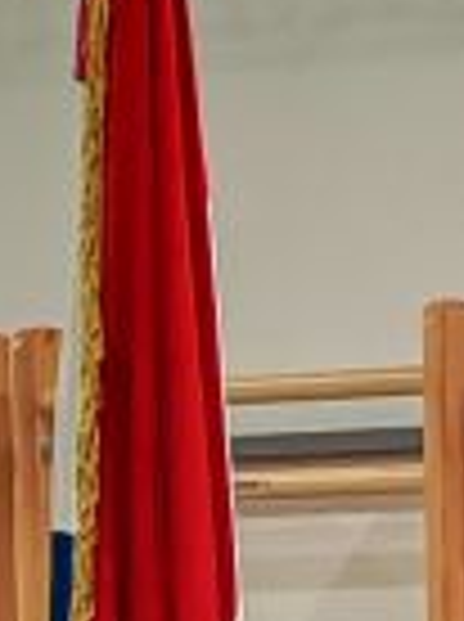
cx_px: 1433
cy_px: 1660
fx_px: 5862
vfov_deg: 5.8
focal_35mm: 327
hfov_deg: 4.4
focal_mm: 6.12
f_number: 1.9
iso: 640
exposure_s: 1/100
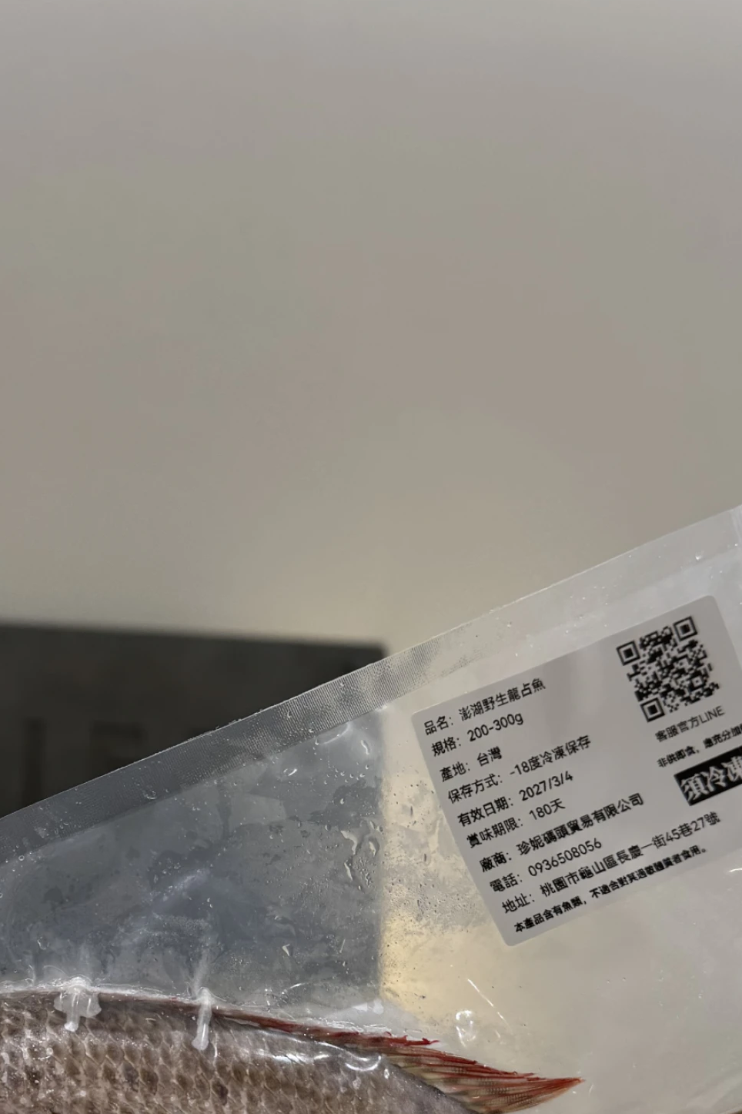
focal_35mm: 49
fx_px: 1516
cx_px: 234
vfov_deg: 39.1
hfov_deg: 27.3
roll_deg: -1.9
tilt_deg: +9.3
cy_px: 854
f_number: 1.78
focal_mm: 6.76
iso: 64
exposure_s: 1/120
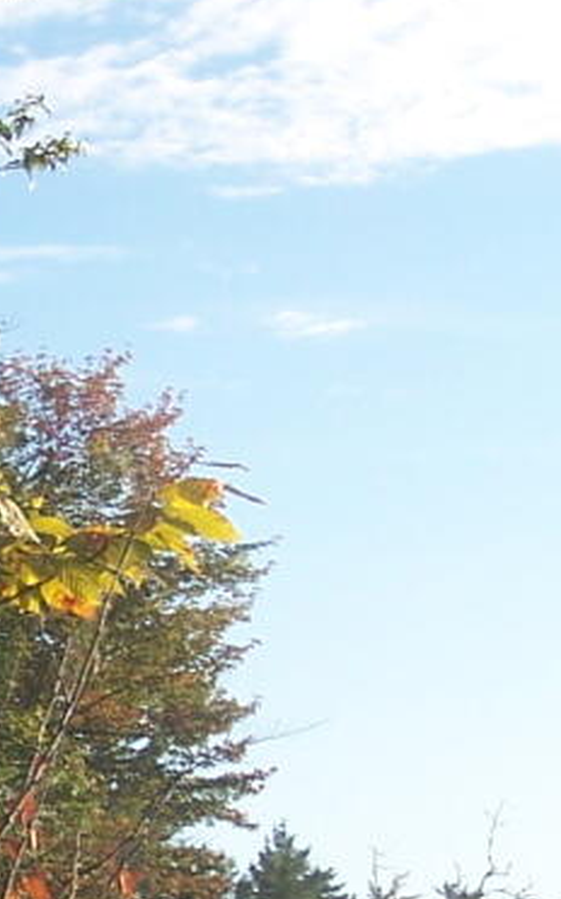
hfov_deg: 8.7
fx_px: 3626
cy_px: 743
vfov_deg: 14.1
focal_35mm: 148
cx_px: -193
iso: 80
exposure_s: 1/640
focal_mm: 6.3
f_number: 2.8
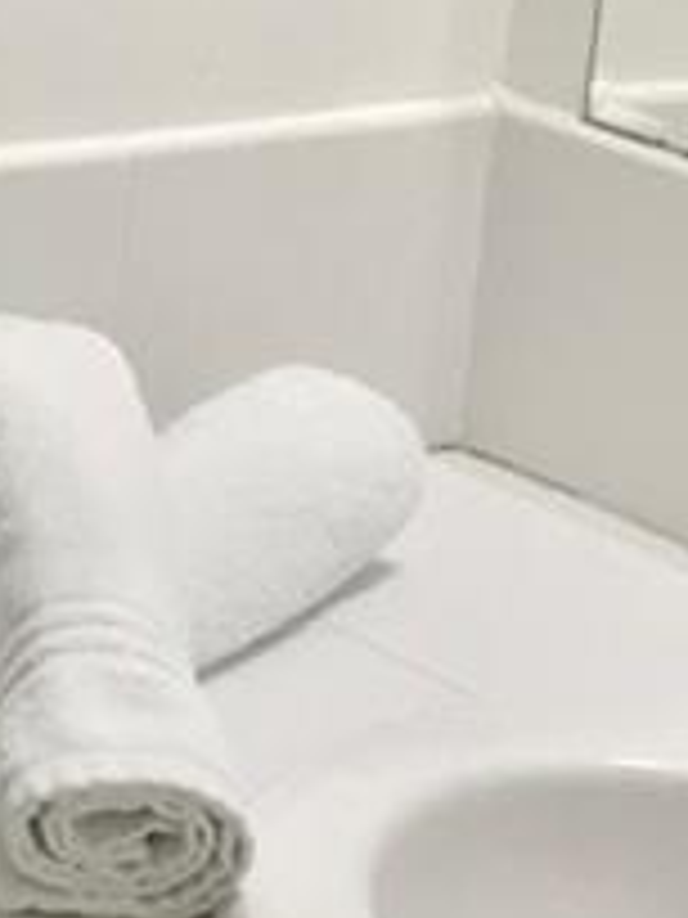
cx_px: -737
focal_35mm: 165
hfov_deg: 8.5
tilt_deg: -11.2
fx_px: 4373
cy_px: 81
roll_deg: -2.9
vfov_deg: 11.9
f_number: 1.8
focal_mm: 3.99
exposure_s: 1/30
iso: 32
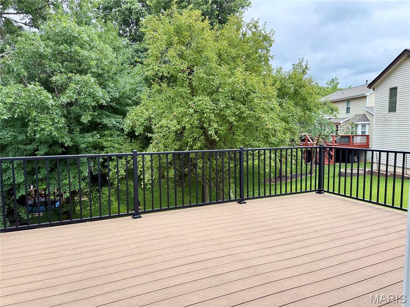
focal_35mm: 24
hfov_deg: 71.6
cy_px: 154
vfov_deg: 56.8
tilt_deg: -5.2
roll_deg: +0.0
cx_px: 205
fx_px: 284
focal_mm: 6.76
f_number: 1.78
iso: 100
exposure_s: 1/1174
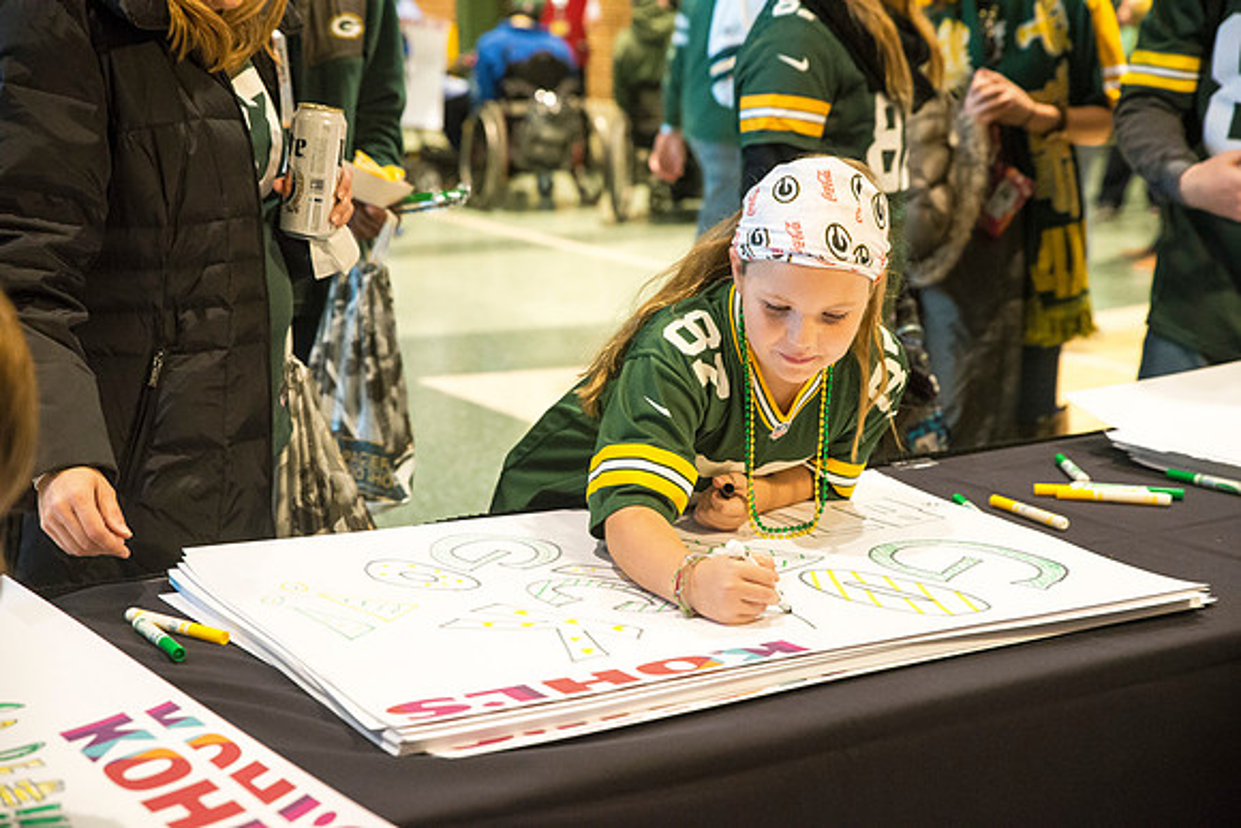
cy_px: 414
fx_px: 2276
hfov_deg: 30.5
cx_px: 620
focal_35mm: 66
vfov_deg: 20.6
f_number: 4.5
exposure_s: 1/125
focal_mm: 66
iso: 5000
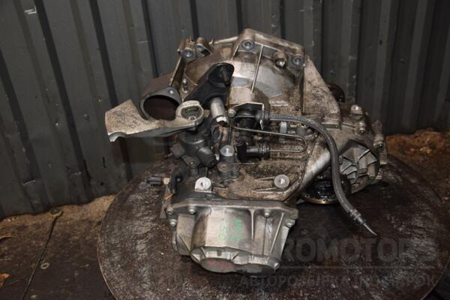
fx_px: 469
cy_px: 150
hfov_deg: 51.3
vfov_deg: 35.5
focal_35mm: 38
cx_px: 225
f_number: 5
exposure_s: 1/60
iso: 800
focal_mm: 25
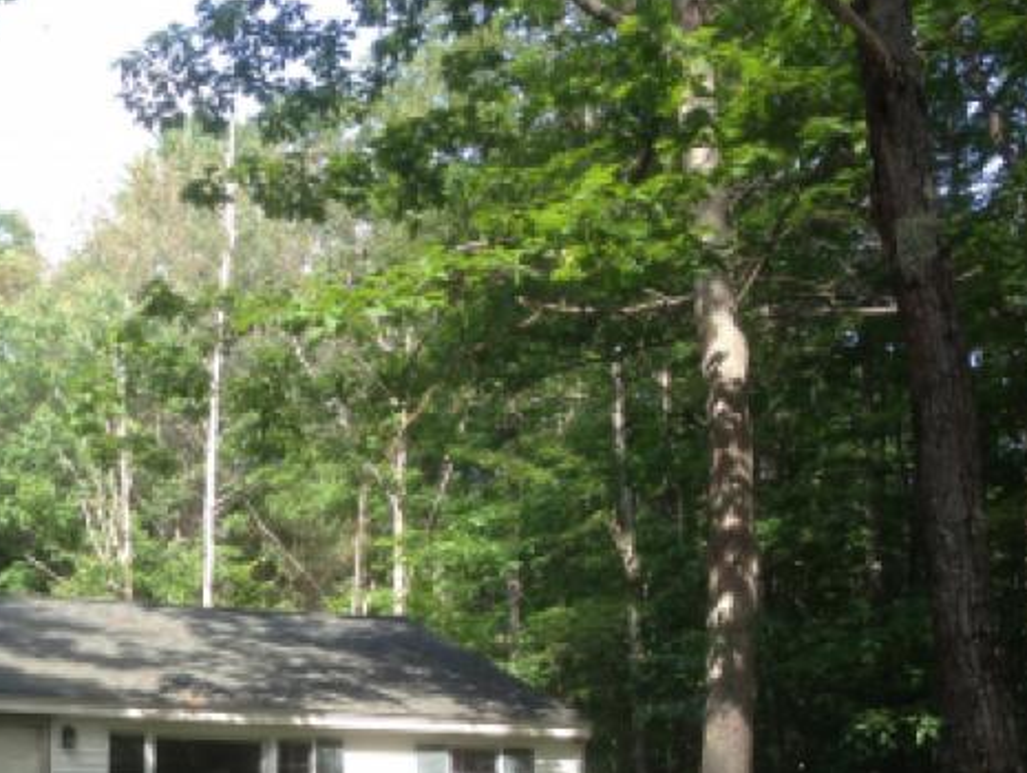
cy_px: 767
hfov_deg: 24.3
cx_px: 35
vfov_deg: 18.7
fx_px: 2287
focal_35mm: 77
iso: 50
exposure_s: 1/249
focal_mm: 4.28
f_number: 2.4
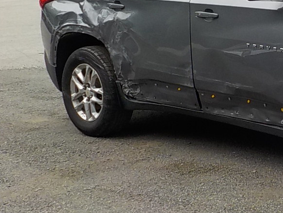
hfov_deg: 21.9
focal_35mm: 82
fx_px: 671
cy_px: 40
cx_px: 349
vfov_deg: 17.8
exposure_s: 1/640
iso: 125
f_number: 3.3
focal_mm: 4.1
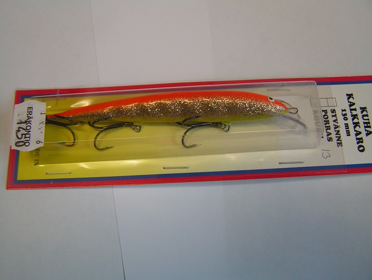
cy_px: 140
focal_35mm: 38
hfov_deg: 49.0
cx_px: 186
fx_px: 409
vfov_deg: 37.7
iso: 80
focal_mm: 6.3
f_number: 2.8
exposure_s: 1/40
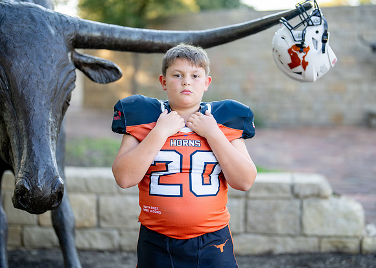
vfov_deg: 22.2
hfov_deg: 30.7
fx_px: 685
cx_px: 193
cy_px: 131
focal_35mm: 64
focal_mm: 50
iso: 200
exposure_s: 1/1000
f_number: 1.2
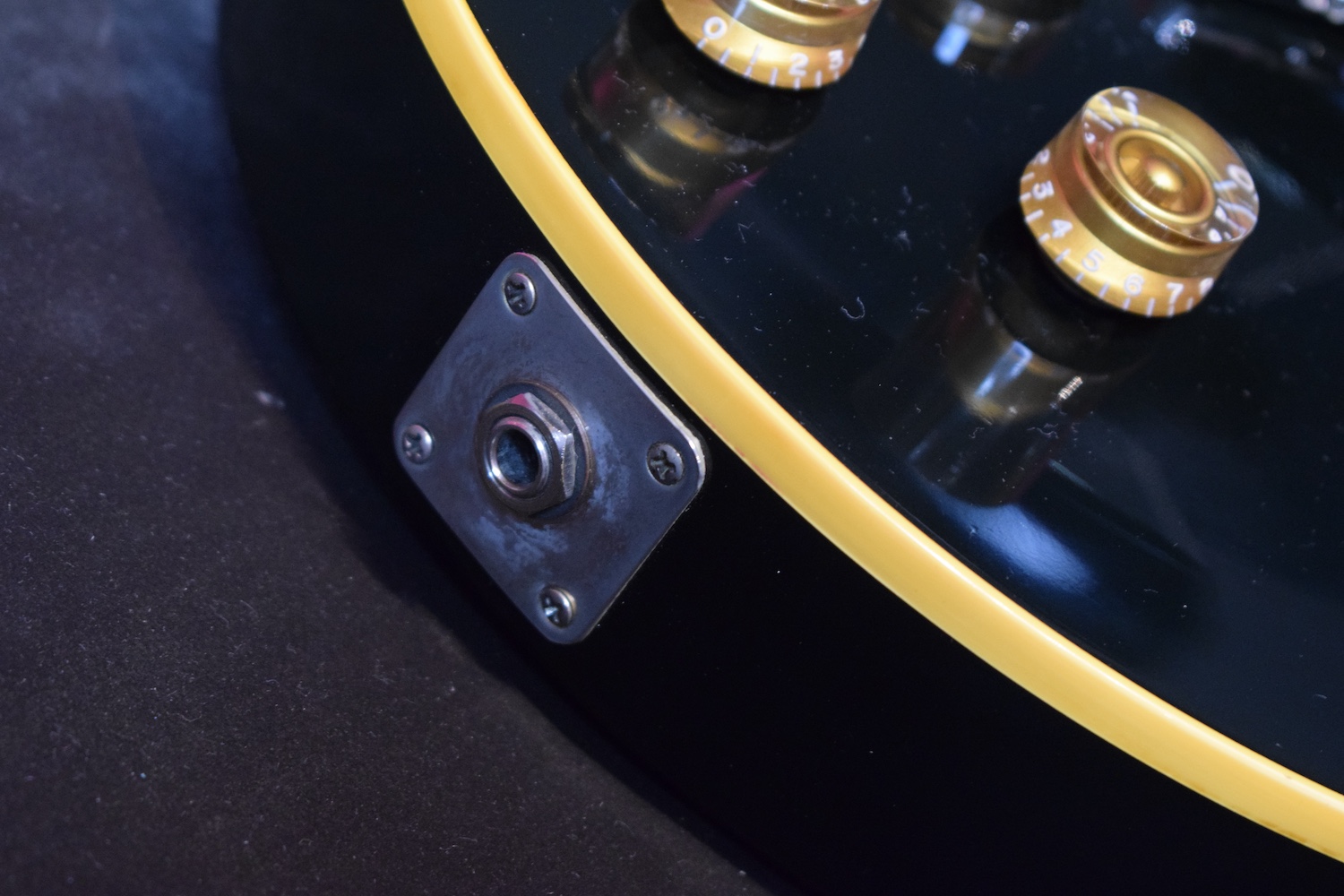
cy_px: 448
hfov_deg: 24.6
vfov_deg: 16.6
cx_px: 672
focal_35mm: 82
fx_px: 3080
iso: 3200
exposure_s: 1/8
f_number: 5.6
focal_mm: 55
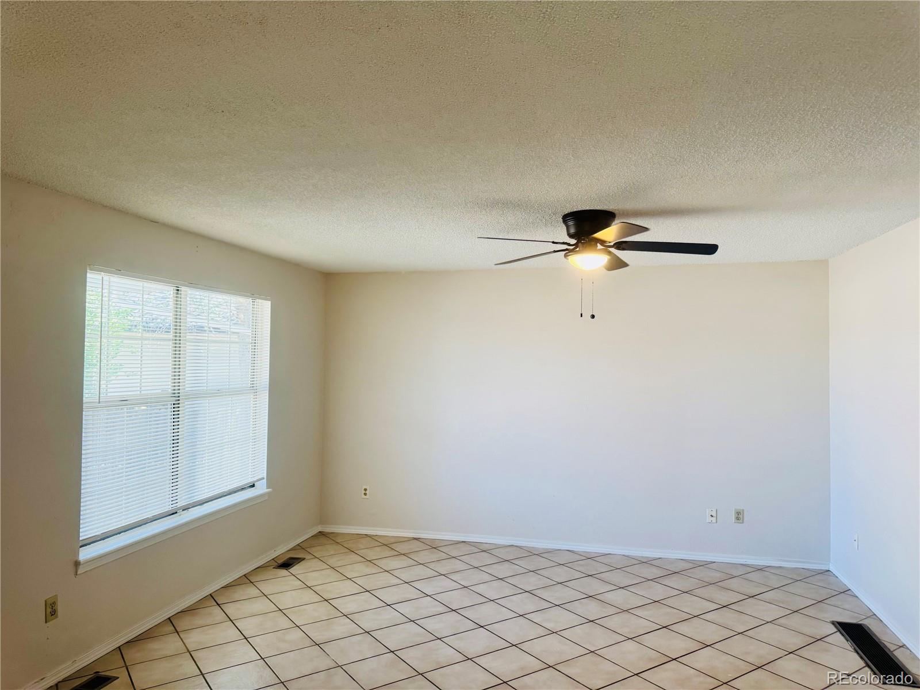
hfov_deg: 71.6
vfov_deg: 56.8
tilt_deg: +0.2
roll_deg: -1.2
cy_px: 345
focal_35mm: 24
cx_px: 460
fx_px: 638
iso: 100
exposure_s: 1/120
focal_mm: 6.76
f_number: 1.78
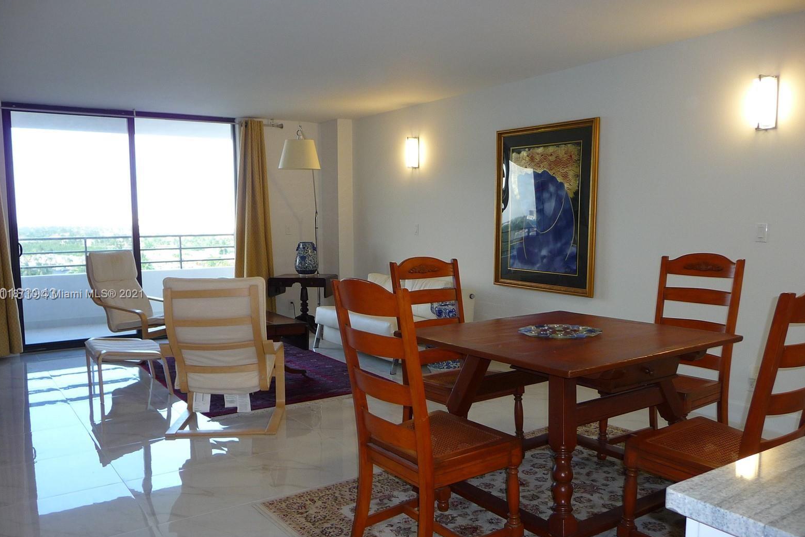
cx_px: 393
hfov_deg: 61.9
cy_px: 295
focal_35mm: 30
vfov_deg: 43.5
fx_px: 671
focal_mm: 4.7
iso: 125
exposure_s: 1/30
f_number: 3.3
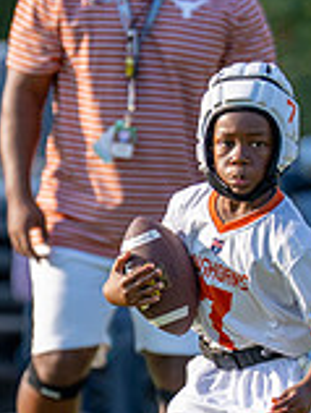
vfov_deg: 1.8
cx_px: 214
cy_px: 396
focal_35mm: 1086
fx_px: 12974
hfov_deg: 1.4
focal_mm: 200
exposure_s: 1/2500
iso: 320
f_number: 2.8
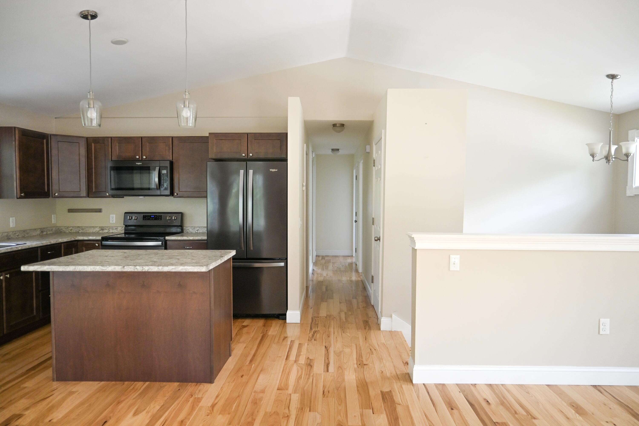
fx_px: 426
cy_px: 213
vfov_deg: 53.1
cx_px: 320
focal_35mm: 24
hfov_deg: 73.7
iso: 450
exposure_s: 1/125
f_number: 3.5
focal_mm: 16
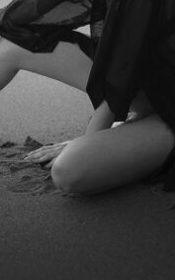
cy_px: -31
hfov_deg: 11.5
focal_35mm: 114
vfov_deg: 17.6
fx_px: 869
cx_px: 42
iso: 250
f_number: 2.8
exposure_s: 1/125
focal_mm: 50
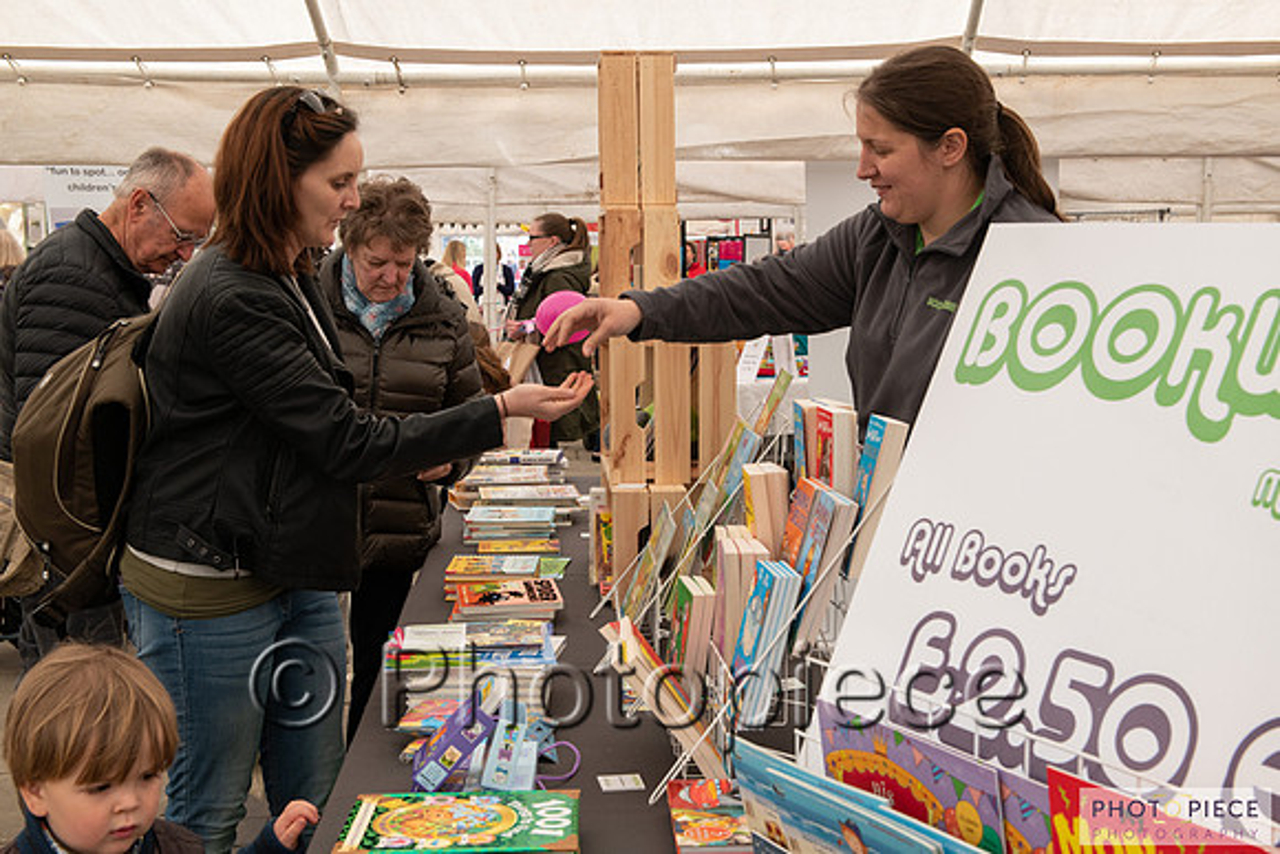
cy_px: 429
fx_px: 1706
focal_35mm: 48
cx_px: 673
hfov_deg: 41.1
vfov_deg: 28.1
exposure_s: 1/320
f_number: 8
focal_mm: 44
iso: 450
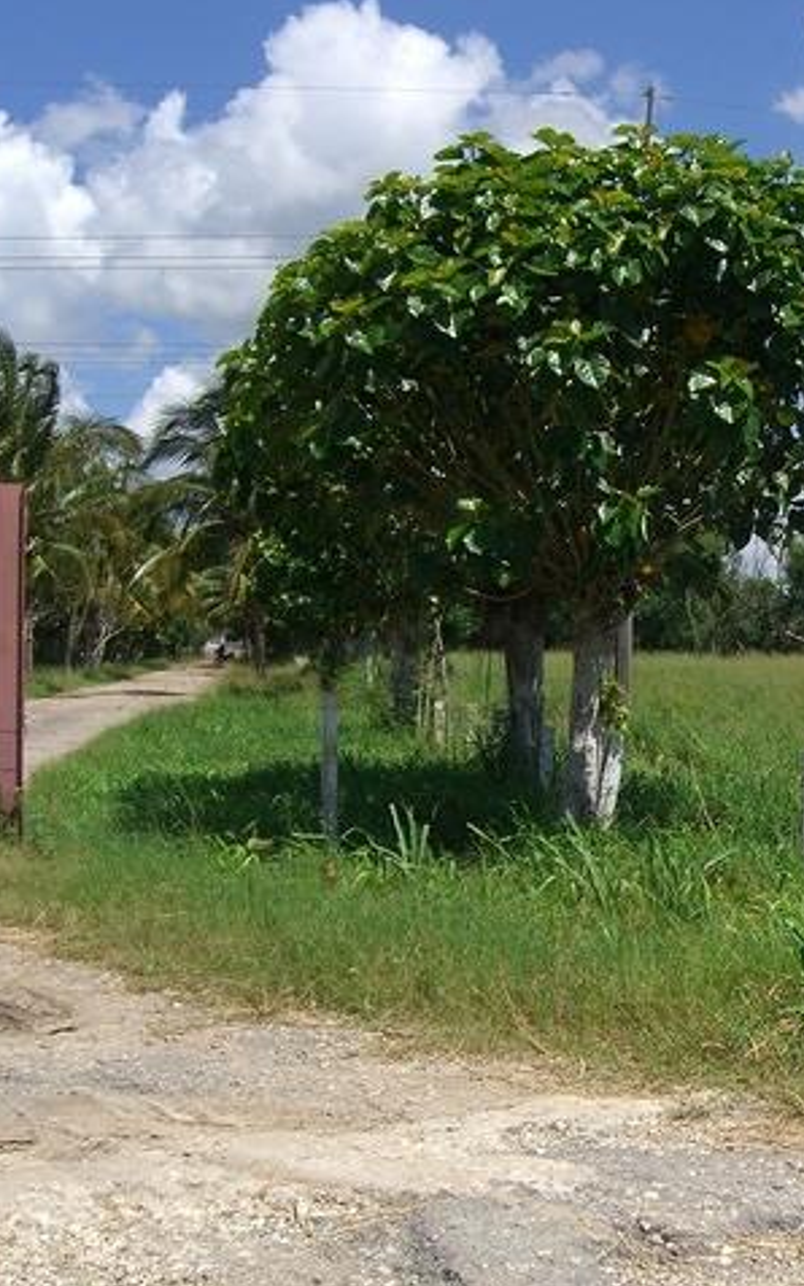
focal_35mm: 54
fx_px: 1894
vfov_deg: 37.5
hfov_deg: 23.1
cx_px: 791
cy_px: 642
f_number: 4
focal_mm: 7.9
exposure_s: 1/1000
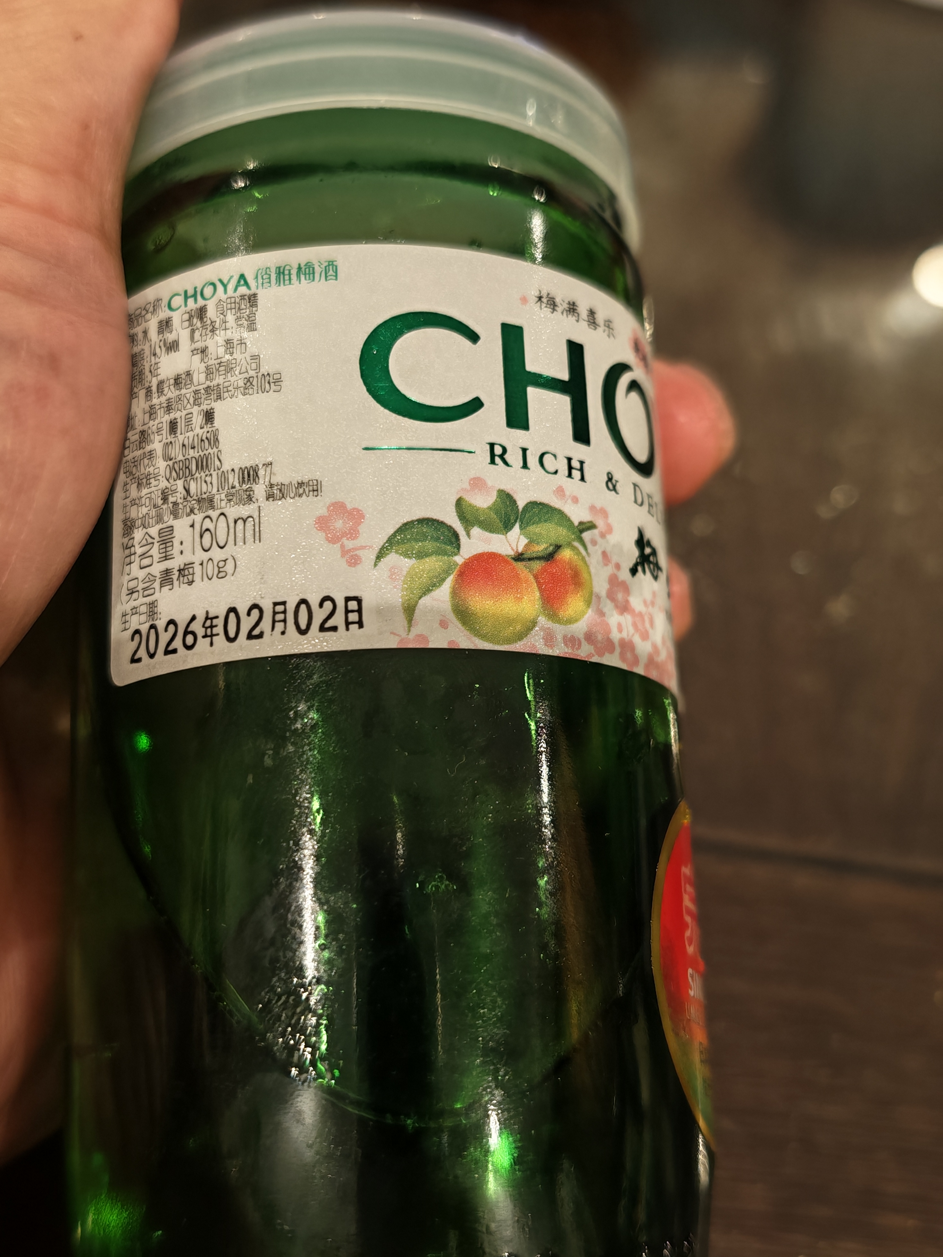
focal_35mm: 43
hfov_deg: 33.6
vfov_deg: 43.9
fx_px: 1562
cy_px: 628
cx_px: 472
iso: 640
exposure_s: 1/67
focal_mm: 6.55
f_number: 1.6
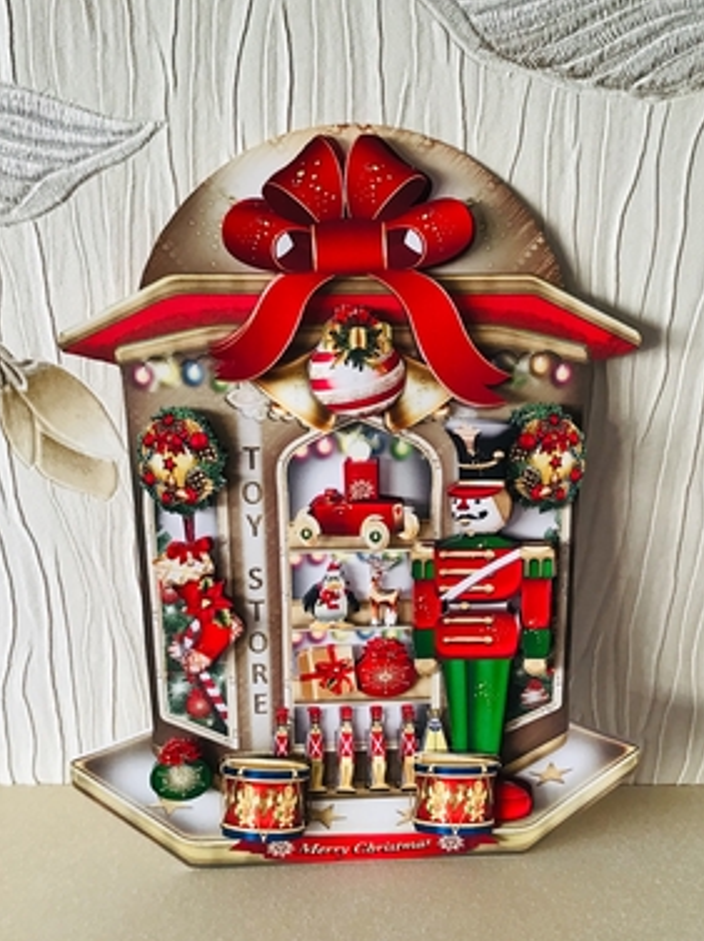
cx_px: 413
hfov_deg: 38.5
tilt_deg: -23.7
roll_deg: -0.9
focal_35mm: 37
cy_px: 522
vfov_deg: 50.1
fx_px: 1005
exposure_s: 1/33
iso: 100
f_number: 2.4
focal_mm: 3.3
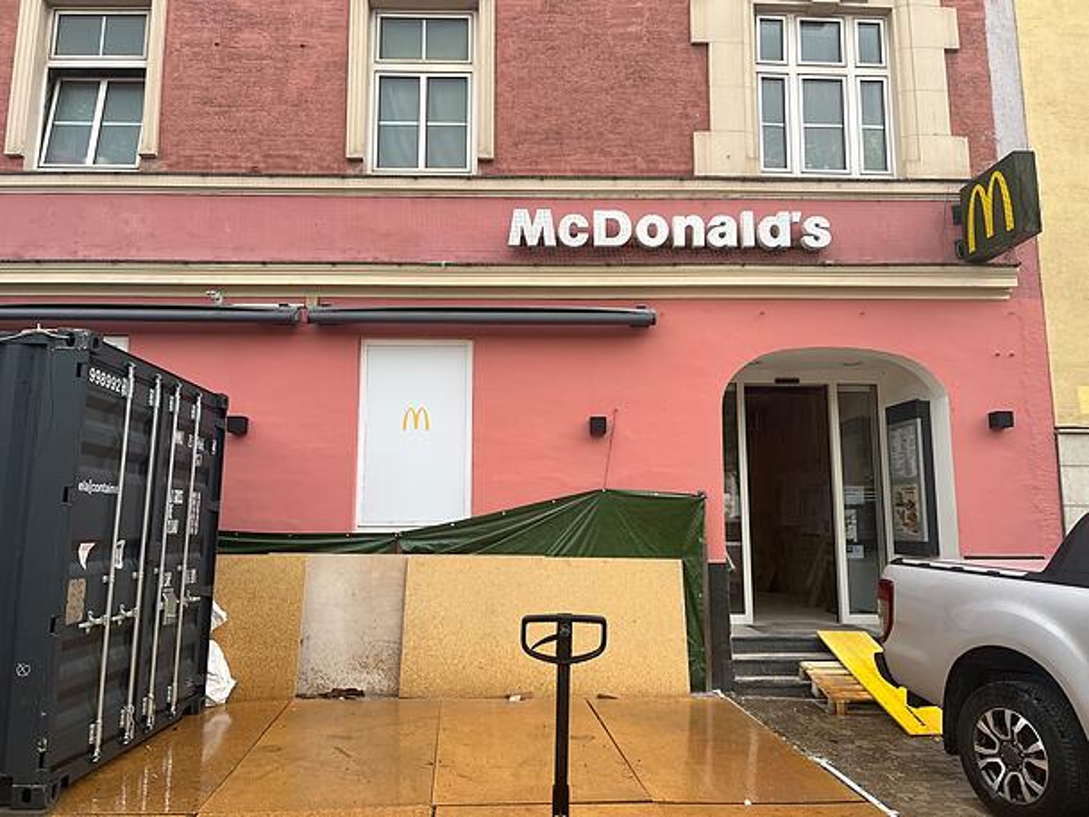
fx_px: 818
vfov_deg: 53.1
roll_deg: +0.6
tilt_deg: +8.3
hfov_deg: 67.3
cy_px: 408
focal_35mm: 26
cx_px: 544
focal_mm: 5.1
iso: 50
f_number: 1.6
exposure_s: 1/122
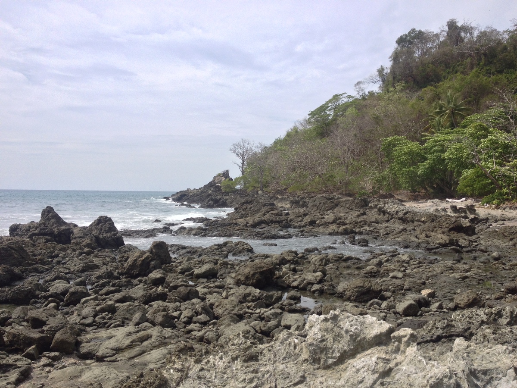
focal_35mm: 35
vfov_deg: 40.7
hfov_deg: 52.6
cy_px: 194
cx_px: 258
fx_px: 523
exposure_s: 1/1623
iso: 50
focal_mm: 4.28
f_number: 2.4
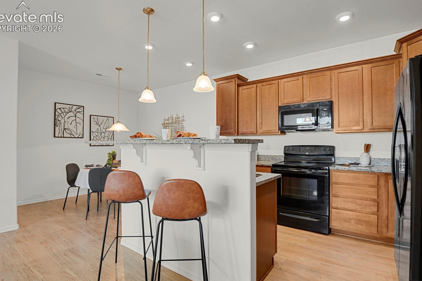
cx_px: 202
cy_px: 142
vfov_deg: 67.4
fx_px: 211
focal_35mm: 18
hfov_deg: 89.9
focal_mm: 17
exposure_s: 1.6
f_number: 8
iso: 250
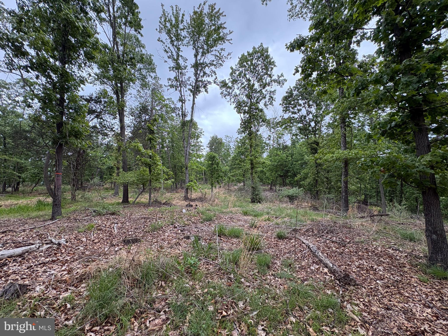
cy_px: 168
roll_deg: +2.0
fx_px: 181
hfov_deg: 102.1
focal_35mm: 14
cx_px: 224
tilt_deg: +7.1
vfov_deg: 85.7
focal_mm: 2.22
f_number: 2.2
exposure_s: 1/357
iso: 40
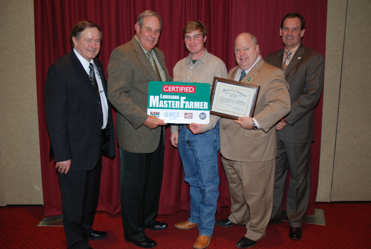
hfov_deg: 57.1
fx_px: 341
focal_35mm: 33
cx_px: 186
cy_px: 124
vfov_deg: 40.1
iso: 200
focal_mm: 22
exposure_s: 1/60
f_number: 4
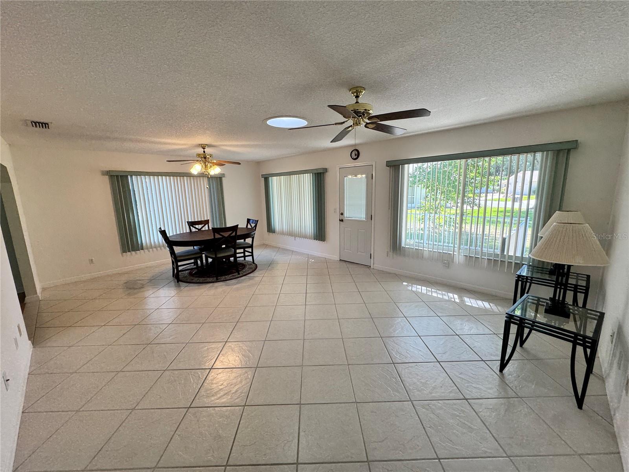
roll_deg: +1.4
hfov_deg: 102.1
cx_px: 314
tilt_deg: -10.6
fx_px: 254
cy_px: 236
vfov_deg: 85.7
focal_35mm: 14
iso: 125
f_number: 2.2
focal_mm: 2.22
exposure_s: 1/120
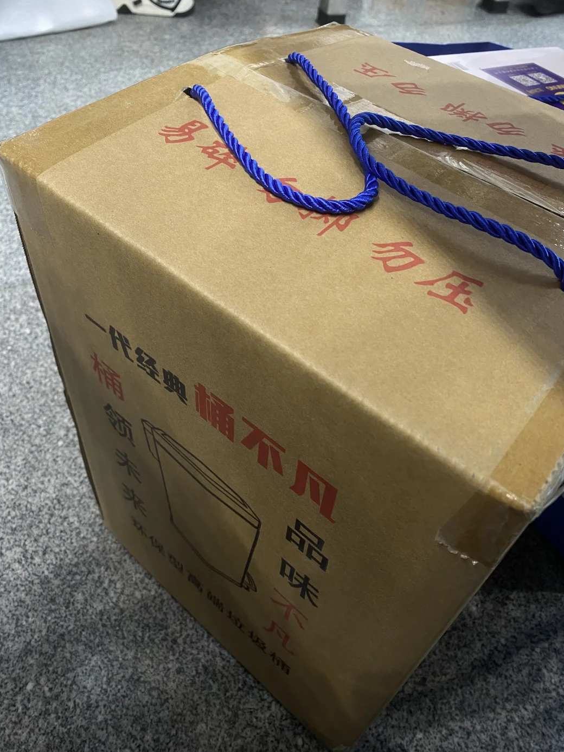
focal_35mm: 27
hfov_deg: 51.3
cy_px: 378
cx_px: 289
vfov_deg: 65.3
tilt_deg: -46.9
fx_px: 587
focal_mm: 4.25
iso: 125
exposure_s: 1/50
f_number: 1.8
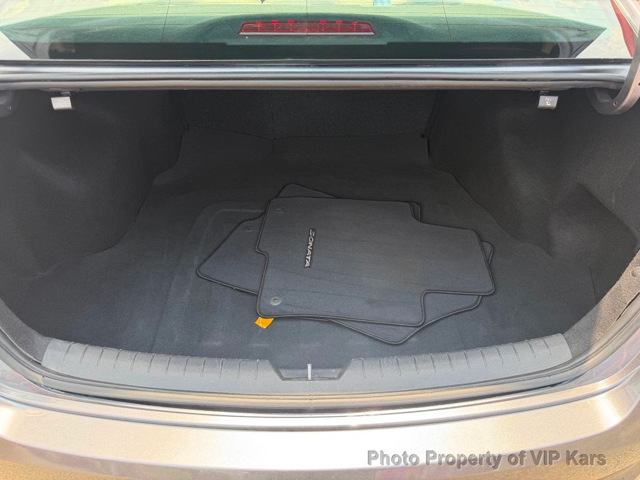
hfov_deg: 71.6
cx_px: 320
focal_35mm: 24
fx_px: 444
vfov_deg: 56.8
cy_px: 240
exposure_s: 1/353
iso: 100
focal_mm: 6.76
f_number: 1.78
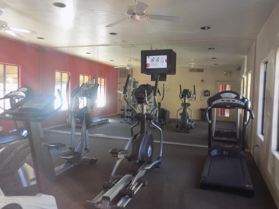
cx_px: 140
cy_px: 104
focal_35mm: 27
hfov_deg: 65.3
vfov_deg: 51.4
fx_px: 218
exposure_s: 1/30
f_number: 3.2
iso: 180
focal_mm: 4.8
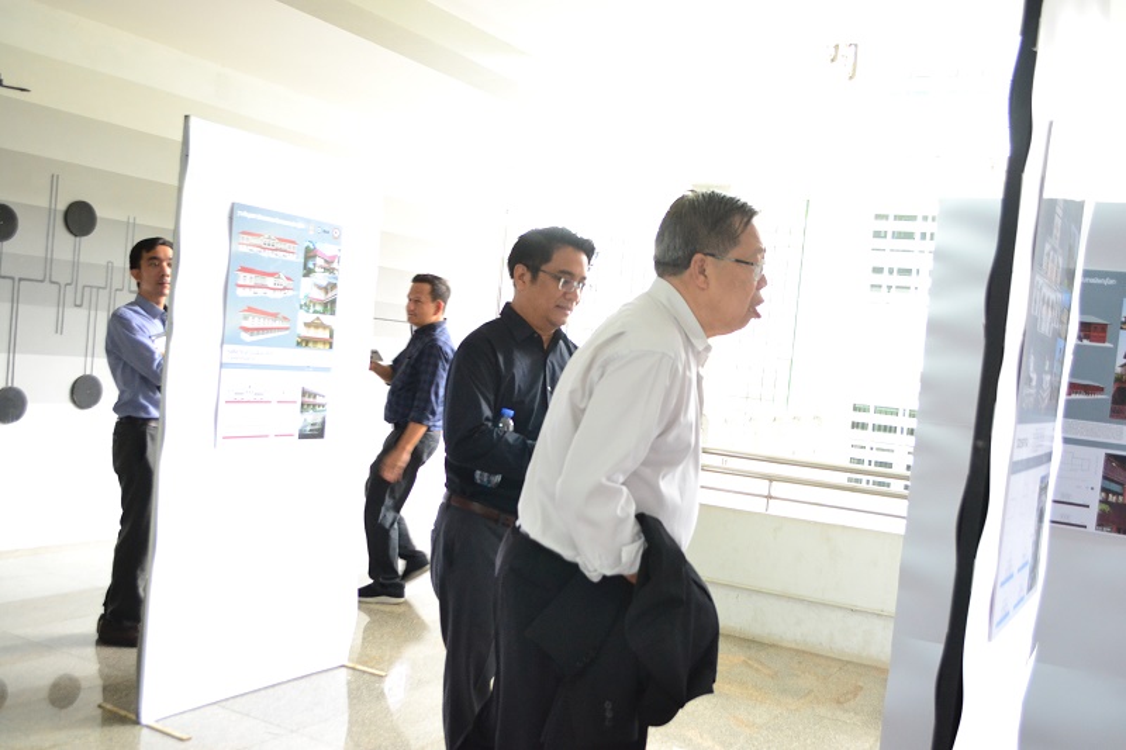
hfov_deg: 53.1
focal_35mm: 36
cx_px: 563
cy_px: 375
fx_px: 1126
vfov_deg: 36.9
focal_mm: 24
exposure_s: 1/50
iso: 1600
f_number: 4
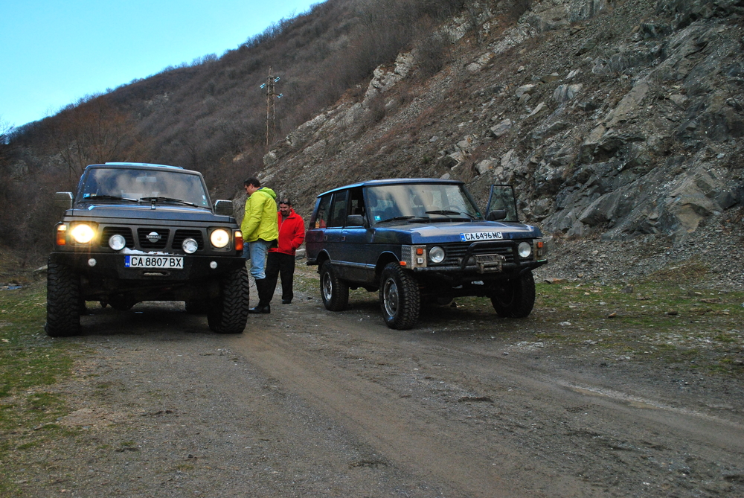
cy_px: 249
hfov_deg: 57.2
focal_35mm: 33
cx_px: 372
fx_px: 683
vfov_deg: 40.1
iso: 800
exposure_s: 1/640
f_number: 5.6
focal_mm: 22
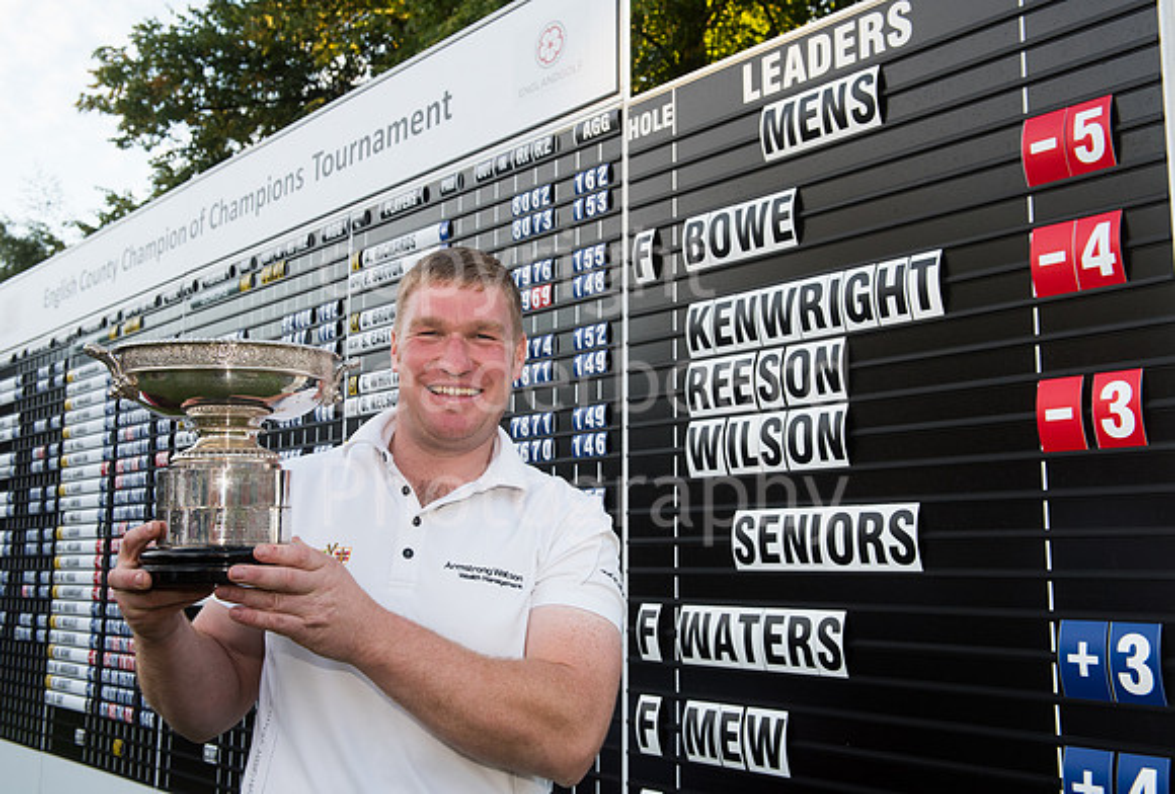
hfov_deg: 52.8
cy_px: 389
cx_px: 571
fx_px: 1182
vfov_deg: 37.1
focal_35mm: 36
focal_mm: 35
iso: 800
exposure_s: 1/200
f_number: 7.1
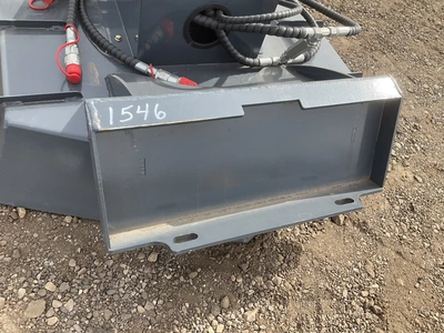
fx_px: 372
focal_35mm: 29
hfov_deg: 61.7
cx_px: 222
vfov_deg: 48.2
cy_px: 166
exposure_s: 1/556
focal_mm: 3
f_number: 1.8
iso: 25
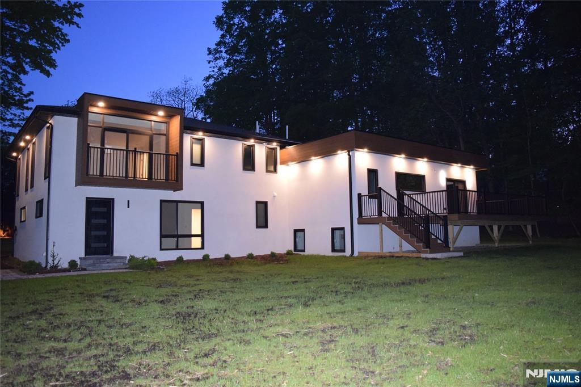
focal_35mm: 27
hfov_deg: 67.4
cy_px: 194
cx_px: 290
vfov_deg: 47.9
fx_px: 436
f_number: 3.5
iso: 3200
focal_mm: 18
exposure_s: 1/60
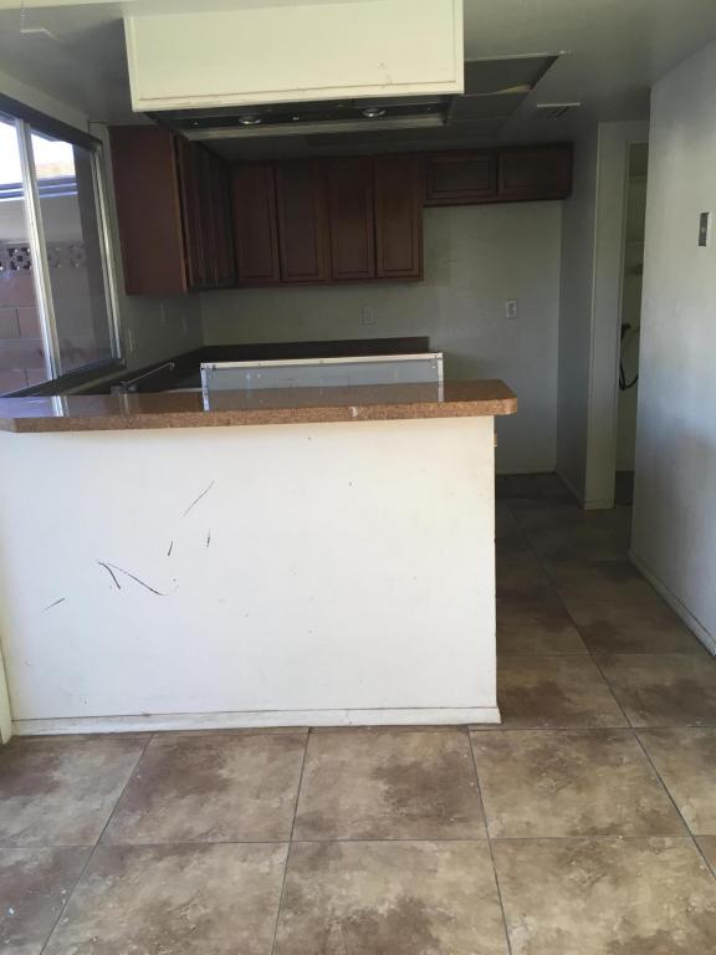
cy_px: 478
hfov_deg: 48.2
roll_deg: +2.5
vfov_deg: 61.7
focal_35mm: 29
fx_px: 800
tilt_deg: -12.9
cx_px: 358
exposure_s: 1/40
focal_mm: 4.15
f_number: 2.2
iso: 25
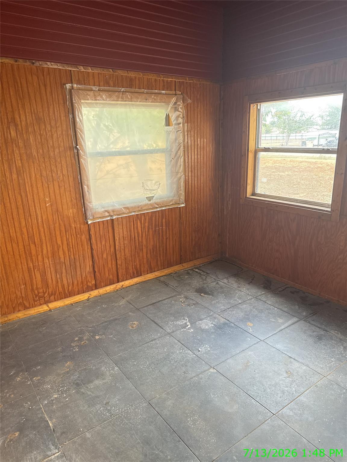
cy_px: 231
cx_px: 174
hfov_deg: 56.8
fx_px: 321
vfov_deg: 71.6
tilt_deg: -15.6
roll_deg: +1.8
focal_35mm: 24
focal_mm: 6.76
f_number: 1.78
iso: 125
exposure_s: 1/121
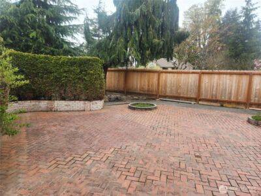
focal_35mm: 23
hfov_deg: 73.9
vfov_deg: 58.9
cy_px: 98
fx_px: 173
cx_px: 130
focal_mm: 5.4
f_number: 1.8
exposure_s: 1/270
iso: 20
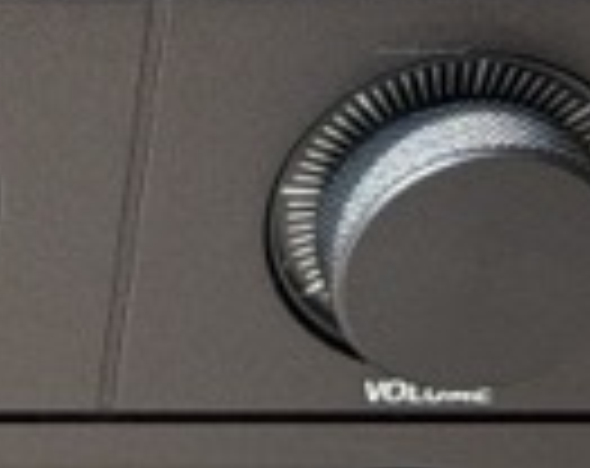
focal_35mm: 287
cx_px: -757
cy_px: 202
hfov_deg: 6.5
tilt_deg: -61.6
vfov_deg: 5.4
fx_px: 4997
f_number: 1.78
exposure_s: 1/366
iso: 80
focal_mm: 6.76
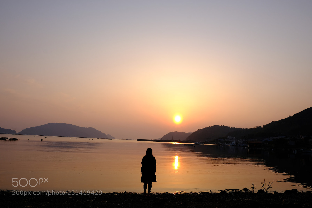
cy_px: 104
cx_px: 156
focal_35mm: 27
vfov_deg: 48.0
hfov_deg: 67.3
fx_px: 234
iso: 100
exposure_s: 1/58
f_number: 13
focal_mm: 18
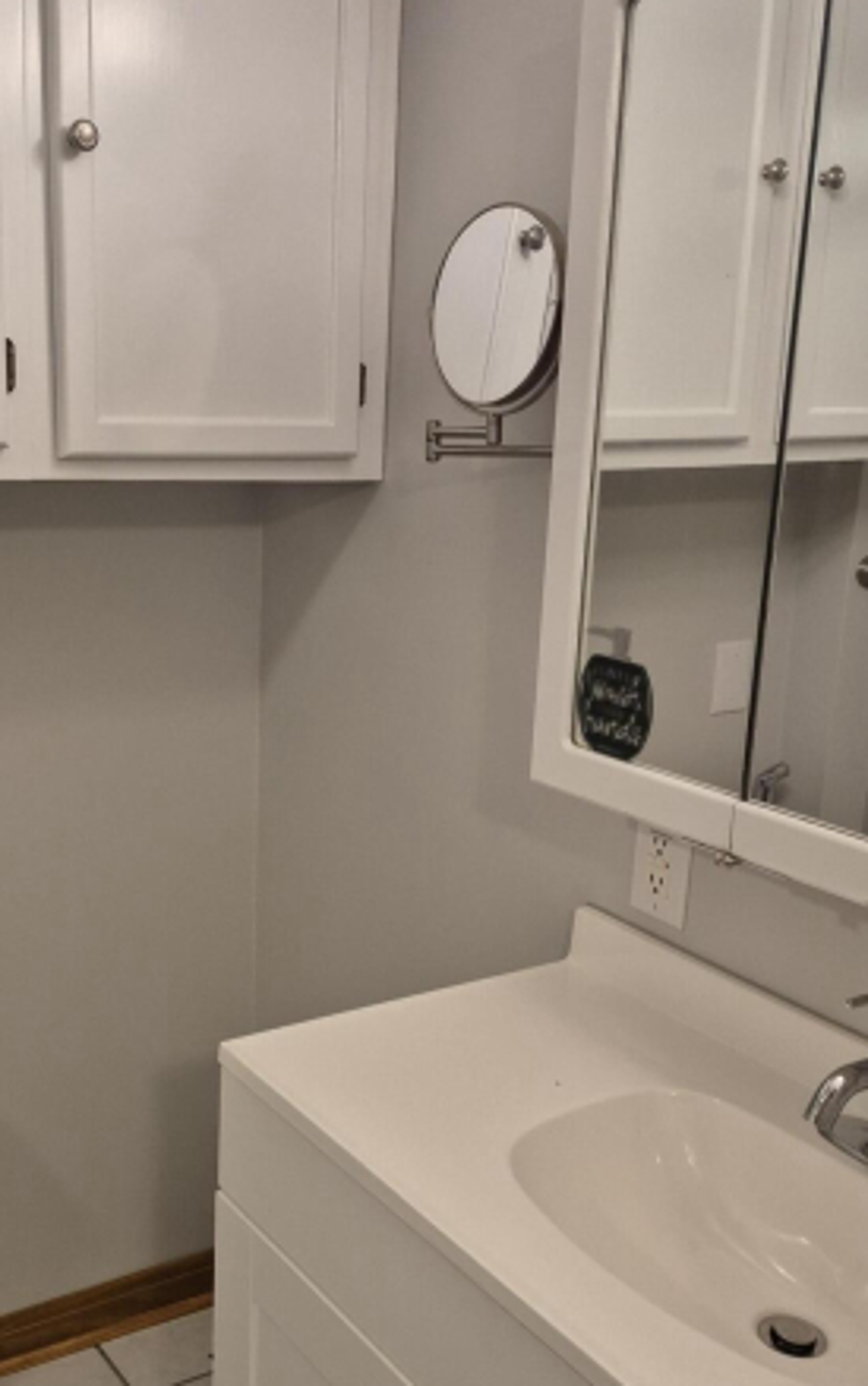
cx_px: 300
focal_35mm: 37
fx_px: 1398
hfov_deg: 34.2
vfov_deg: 52.7
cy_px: 734
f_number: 1.8
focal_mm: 5.4
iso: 160
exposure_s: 1/120
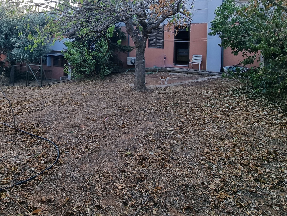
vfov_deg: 57.3
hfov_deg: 74.1
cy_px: 49
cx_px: 96
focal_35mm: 22
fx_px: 182
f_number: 2.2
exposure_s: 1/502
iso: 50
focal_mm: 2.2
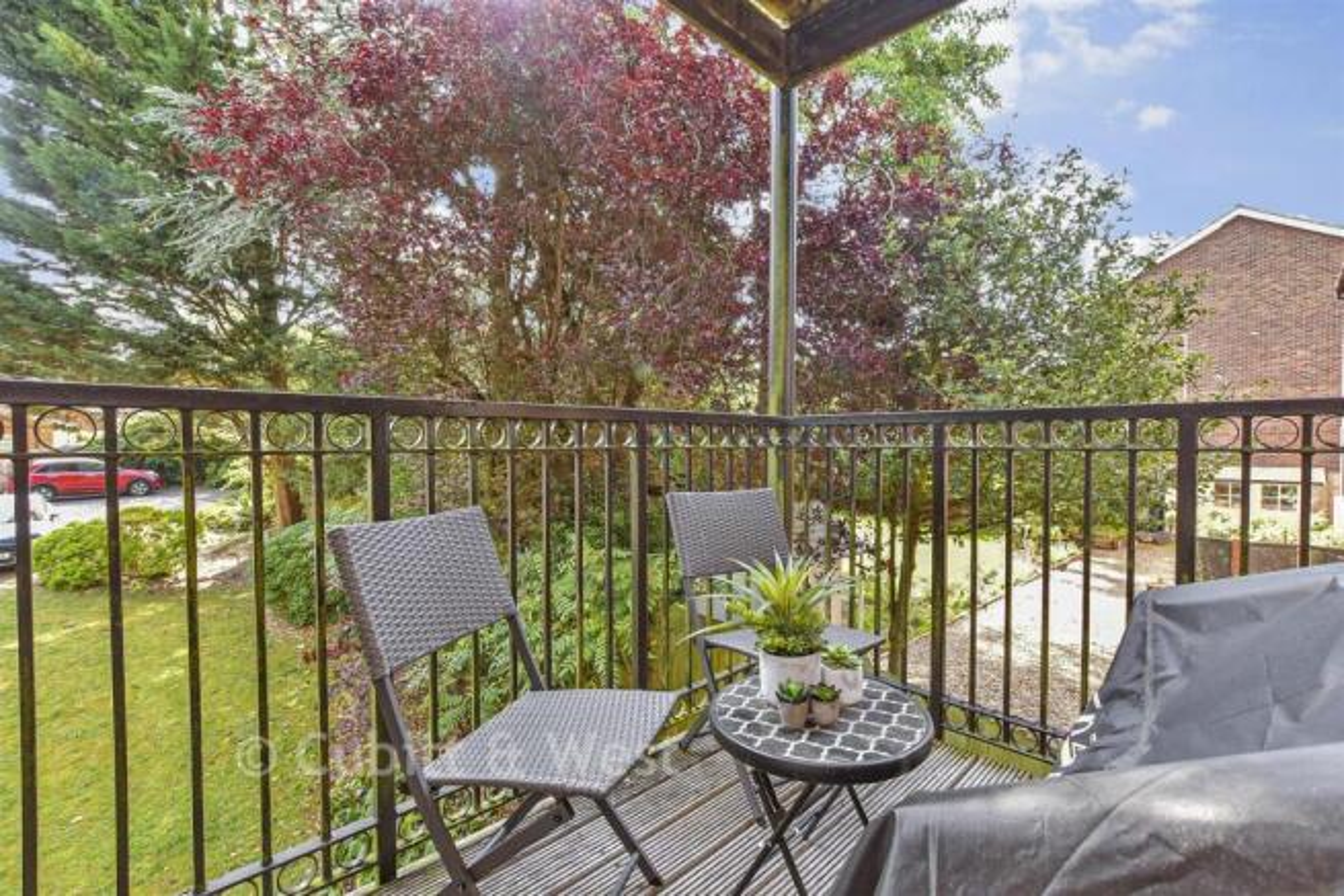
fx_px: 560
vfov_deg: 77.4
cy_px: 448
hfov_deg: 100.4
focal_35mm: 15
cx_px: 672
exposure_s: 1/25
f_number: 8
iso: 320
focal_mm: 10
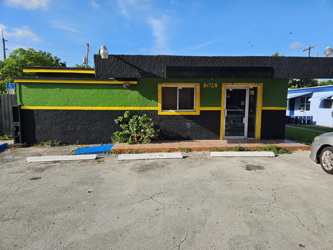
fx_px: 221
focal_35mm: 23
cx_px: 166
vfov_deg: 58.9
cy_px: 125
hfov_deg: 73.9
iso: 25
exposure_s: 1/1576
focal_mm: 5.4
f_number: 1.8
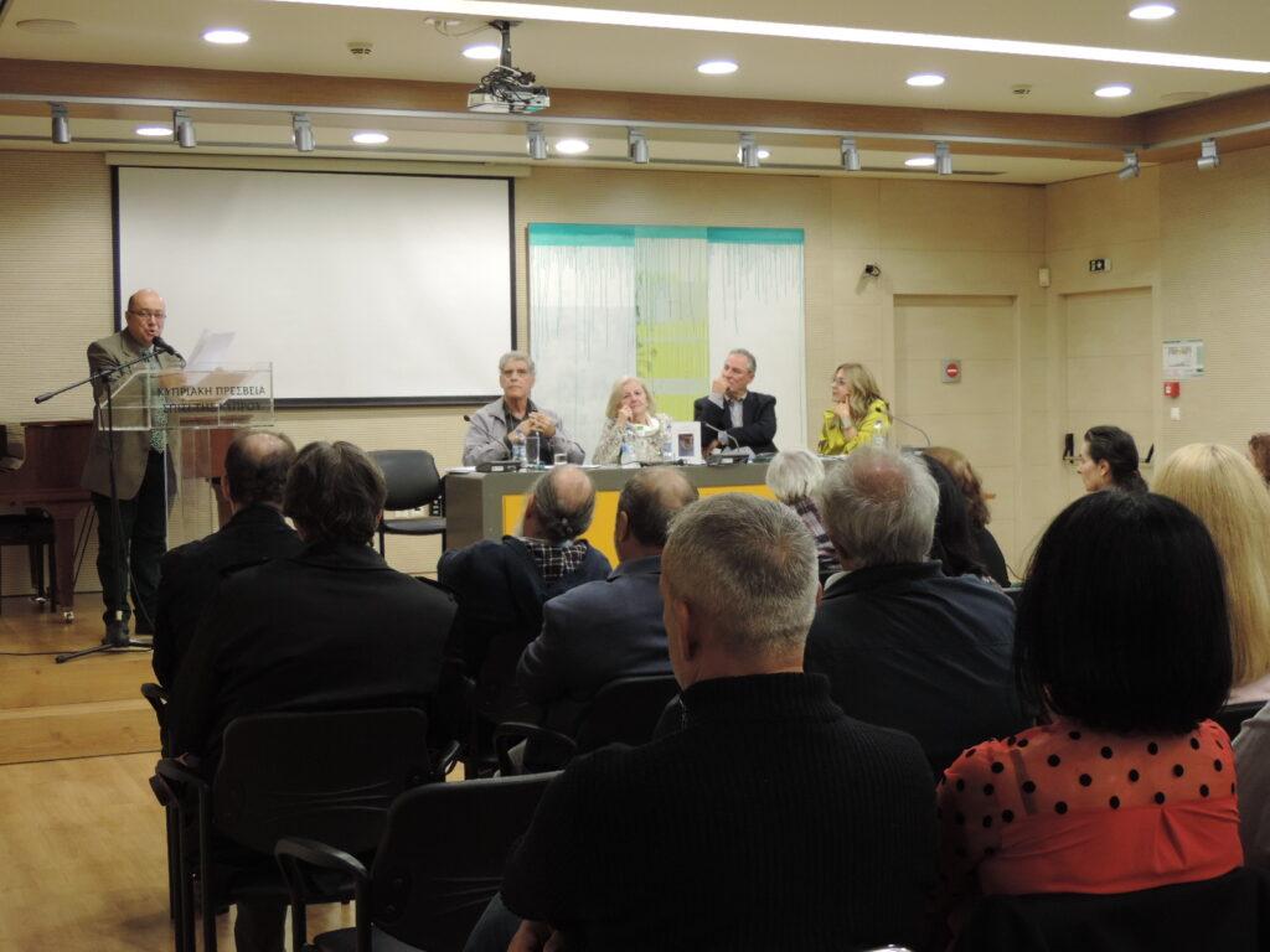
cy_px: 476
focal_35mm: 50
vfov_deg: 29.1
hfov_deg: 38.2
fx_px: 1834
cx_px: 635
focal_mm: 8.9
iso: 400
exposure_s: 1/20
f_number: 3.6
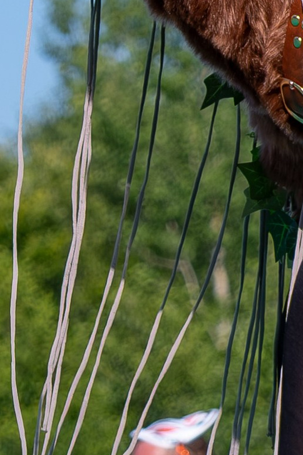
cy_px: -495
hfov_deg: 2.4
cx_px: -35
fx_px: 7114
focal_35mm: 563
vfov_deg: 3.6
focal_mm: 47
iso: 160
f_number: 4
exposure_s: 1/1600
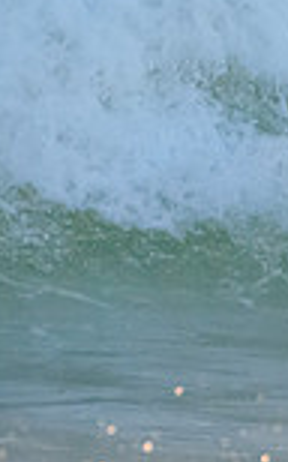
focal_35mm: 2880
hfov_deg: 0.5
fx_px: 36236
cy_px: 160
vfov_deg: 0.7
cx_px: 648
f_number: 5.6
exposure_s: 1/1600
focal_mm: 500
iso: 2500
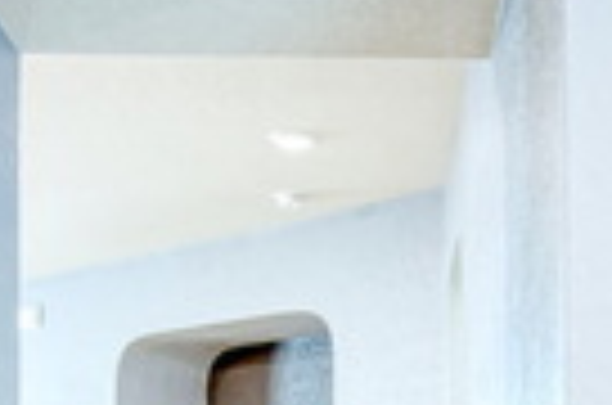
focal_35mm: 85
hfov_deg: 23.8
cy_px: 533
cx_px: 436
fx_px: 1442
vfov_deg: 15.2
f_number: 7.1
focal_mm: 12
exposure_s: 1/4
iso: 320
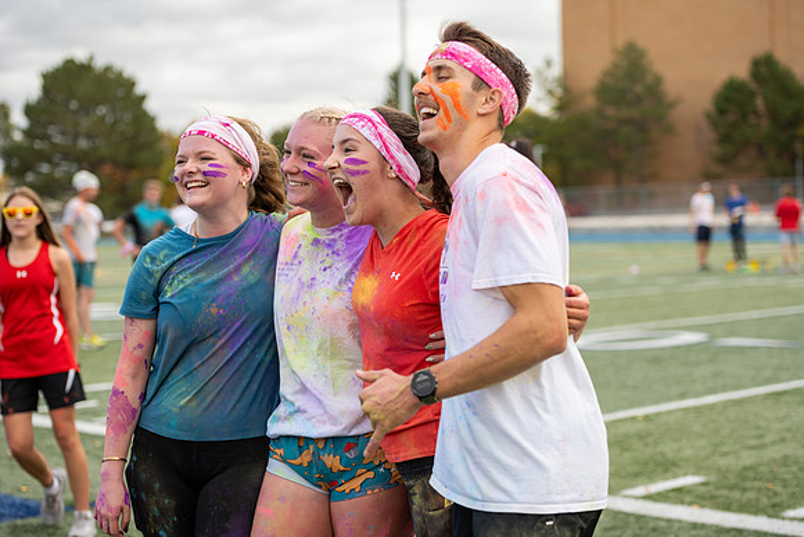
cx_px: 402
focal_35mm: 70
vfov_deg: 19.5
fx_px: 1564
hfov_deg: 28.8
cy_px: 268
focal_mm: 70
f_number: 2.8
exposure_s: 1/640
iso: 125
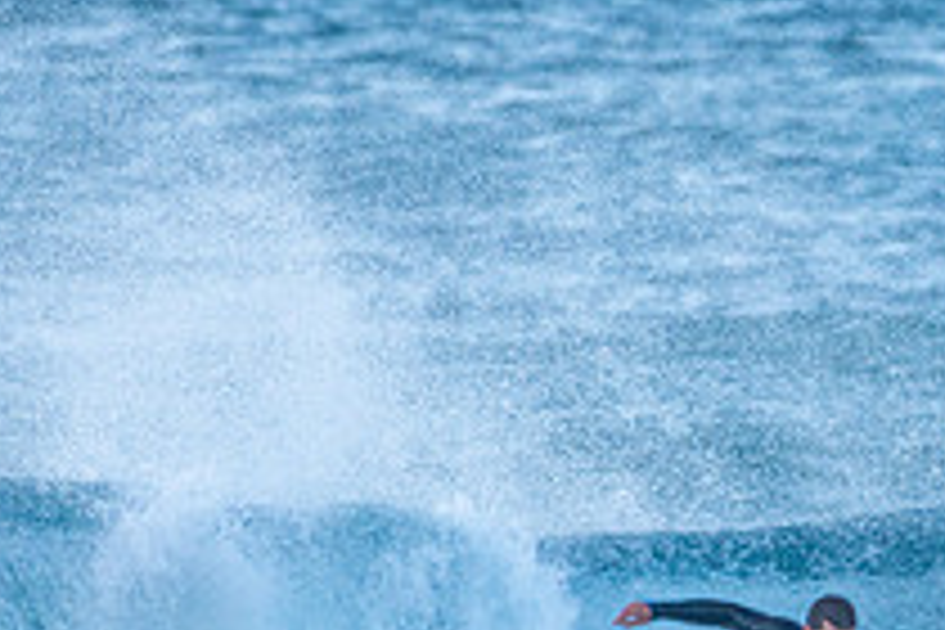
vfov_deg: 0.7
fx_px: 54359
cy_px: 677
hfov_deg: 1.0
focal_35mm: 2071
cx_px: 981
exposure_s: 1/1600
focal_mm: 500
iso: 1250
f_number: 5.6
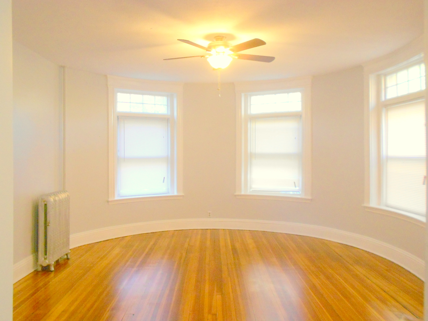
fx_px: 359
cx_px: 214
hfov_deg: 61.7
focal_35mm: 29
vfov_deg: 48.2
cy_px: 160
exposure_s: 1/30
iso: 320
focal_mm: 5.1
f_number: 3.4
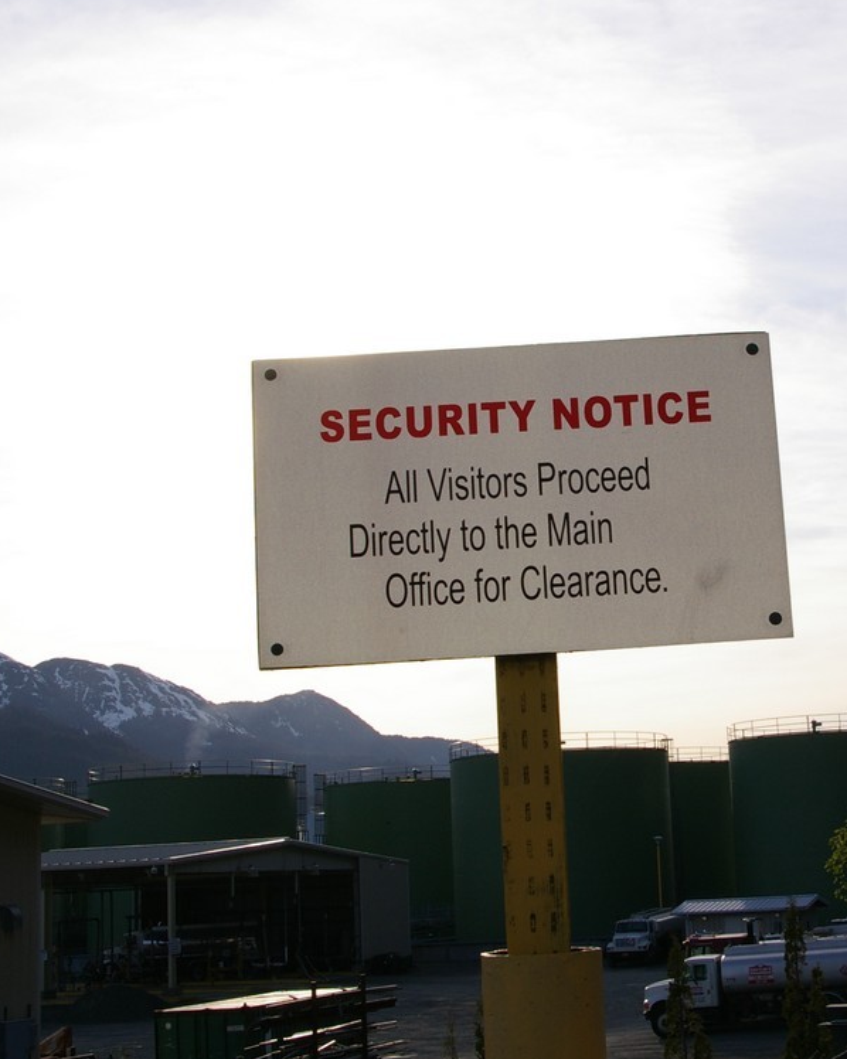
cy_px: 474
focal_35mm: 57
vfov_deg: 33.0
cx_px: 610
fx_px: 1787
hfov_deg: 26.4
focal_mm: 24
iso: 200
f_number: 16
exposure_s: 1/180
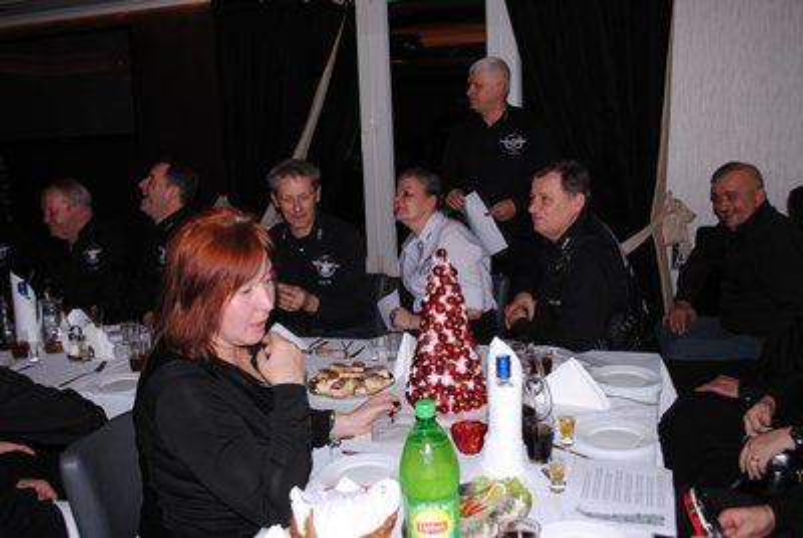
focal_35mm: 33
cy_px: 269
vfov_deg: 40.1
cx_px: 402
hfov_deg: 57.2
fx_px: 737
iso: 100
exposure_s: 1/60
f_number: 4
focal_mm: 22
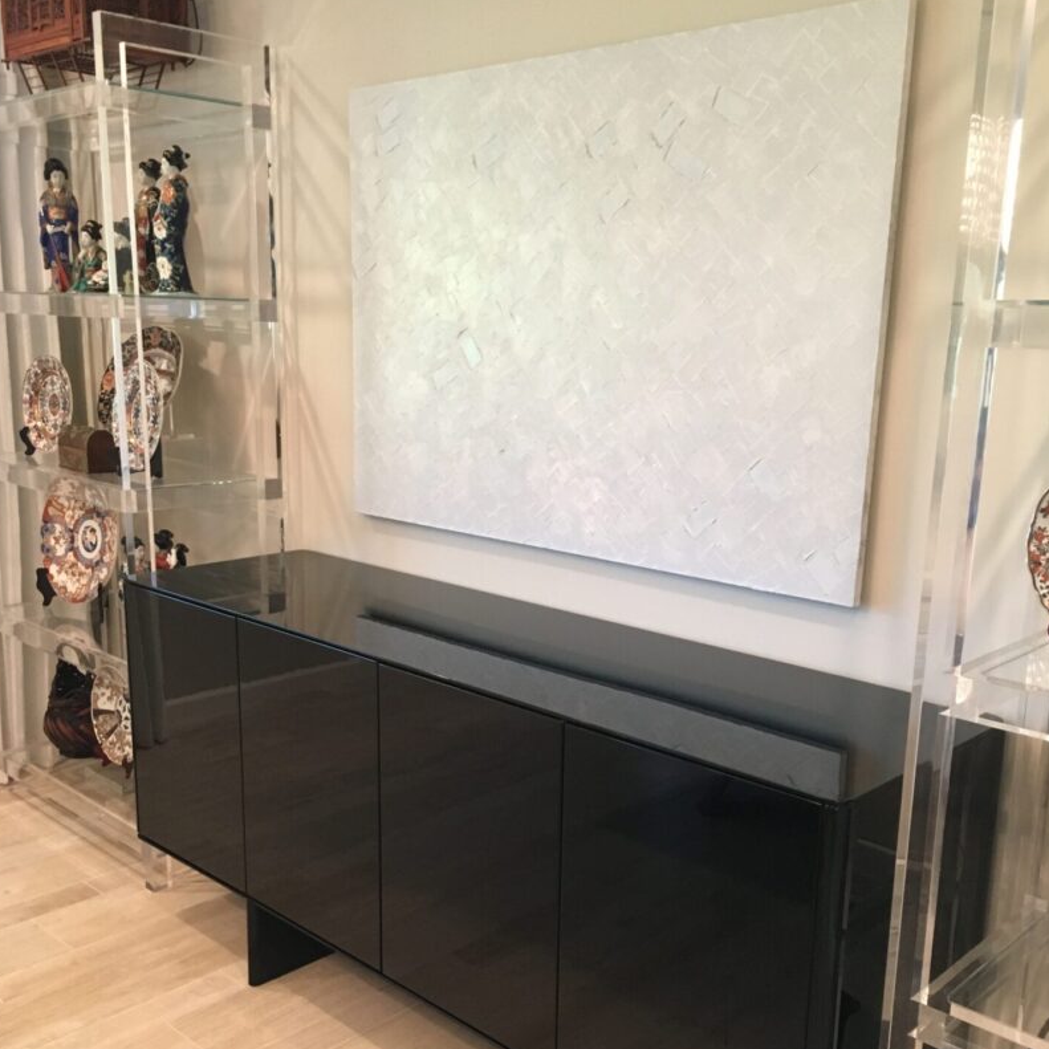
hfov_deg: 47.2
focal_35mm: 35
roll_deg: -0.6
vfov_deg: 47.0
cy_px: 618
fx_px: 1200
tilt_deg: -13.0
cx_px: 517
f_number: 2.2
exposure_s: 1/30
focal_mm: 4.15
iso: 160
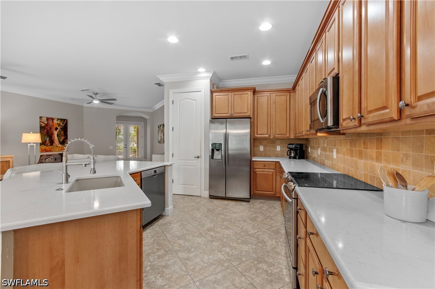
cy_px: 144
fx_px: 181
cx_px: 218
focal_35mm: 15
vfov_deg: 77.1
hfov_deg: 100.5
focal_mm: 10
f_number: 8
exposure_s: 1/1.67
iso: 200
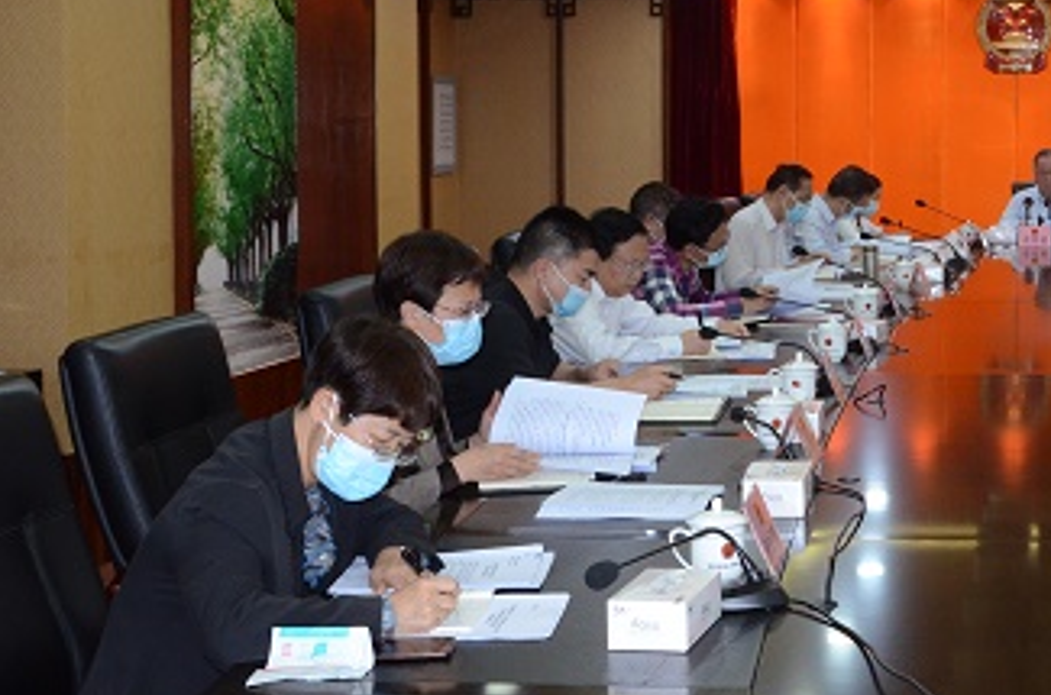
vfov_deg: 21.8
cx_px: 941
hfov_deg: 31.5
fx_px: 1777
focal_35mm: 61
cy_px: 131
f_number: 5
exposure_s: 1/125
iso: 1600
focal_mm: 22
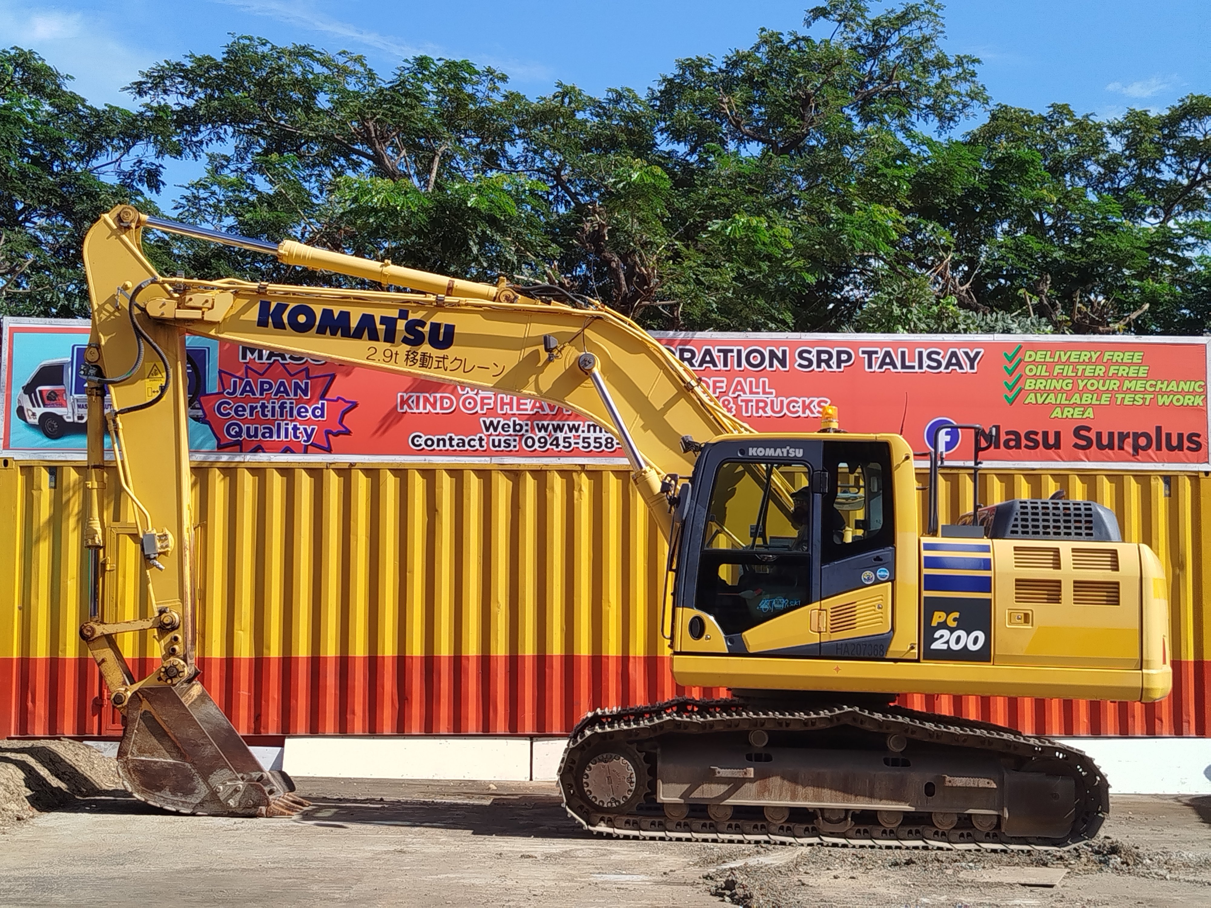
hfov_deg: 34.9
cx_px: 606
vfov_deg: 26.6
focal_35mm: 55
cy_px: 454
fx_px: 1924
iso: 50
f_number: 1.7
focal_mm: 5.31
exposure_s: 1/973
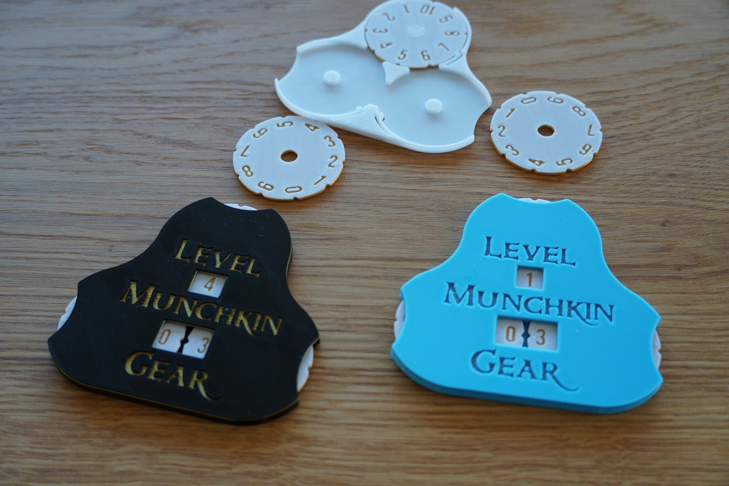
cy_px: 243
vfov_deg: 27.3
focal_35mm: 50
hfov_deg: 40.0
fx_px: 1002
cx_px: 364
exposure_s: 1/160
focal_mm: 33
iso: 800
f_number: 4.5
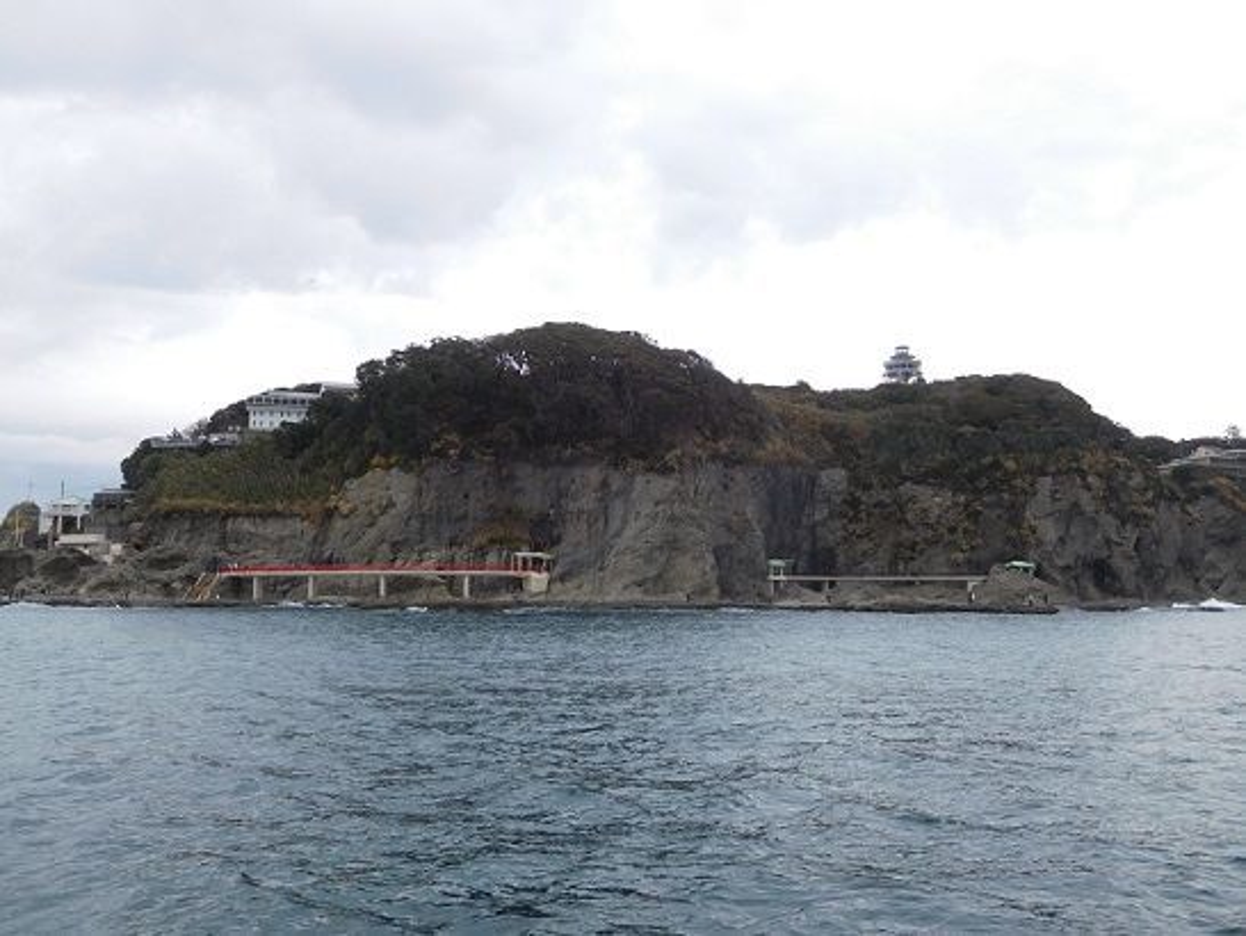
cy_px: 468
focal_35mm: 32
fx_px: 1152
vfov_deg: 44.2
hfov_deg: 56.8
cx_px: 623
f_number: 3.6
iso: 125
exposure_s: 1/640
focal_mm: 5.7
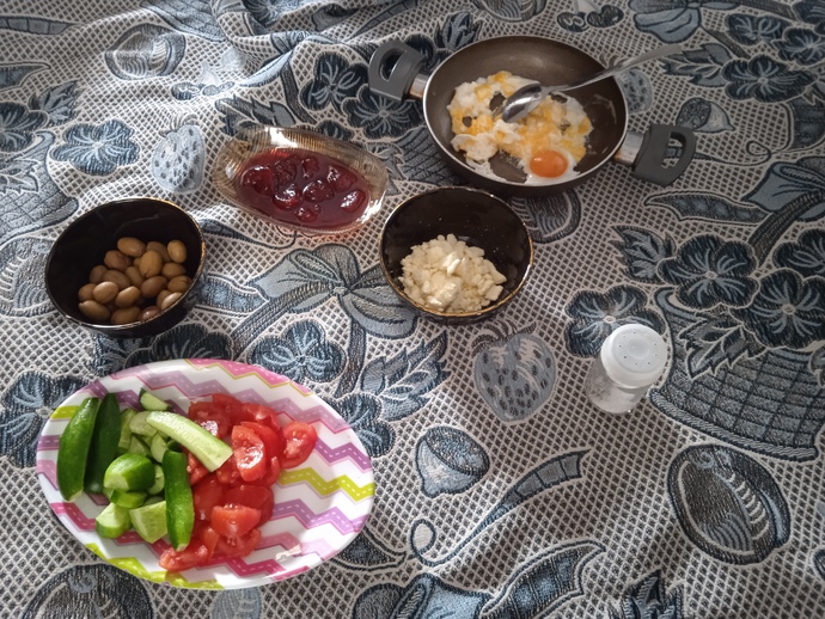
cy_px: 310
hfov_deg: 63.4
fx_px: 668
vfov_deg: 49.8
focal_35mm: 28
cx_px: 412
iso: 830
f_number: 2.2
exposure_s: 1/20
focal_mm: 3.43
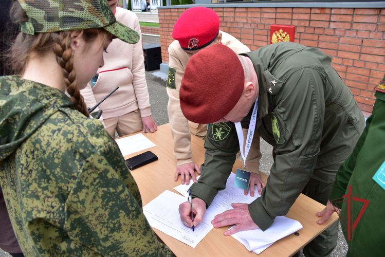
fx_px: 289
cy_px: 128
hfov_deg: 67.4
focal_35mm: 27
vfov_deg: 48.0
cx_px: 192
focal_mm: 18
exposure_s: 1/200
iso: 100
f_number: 5
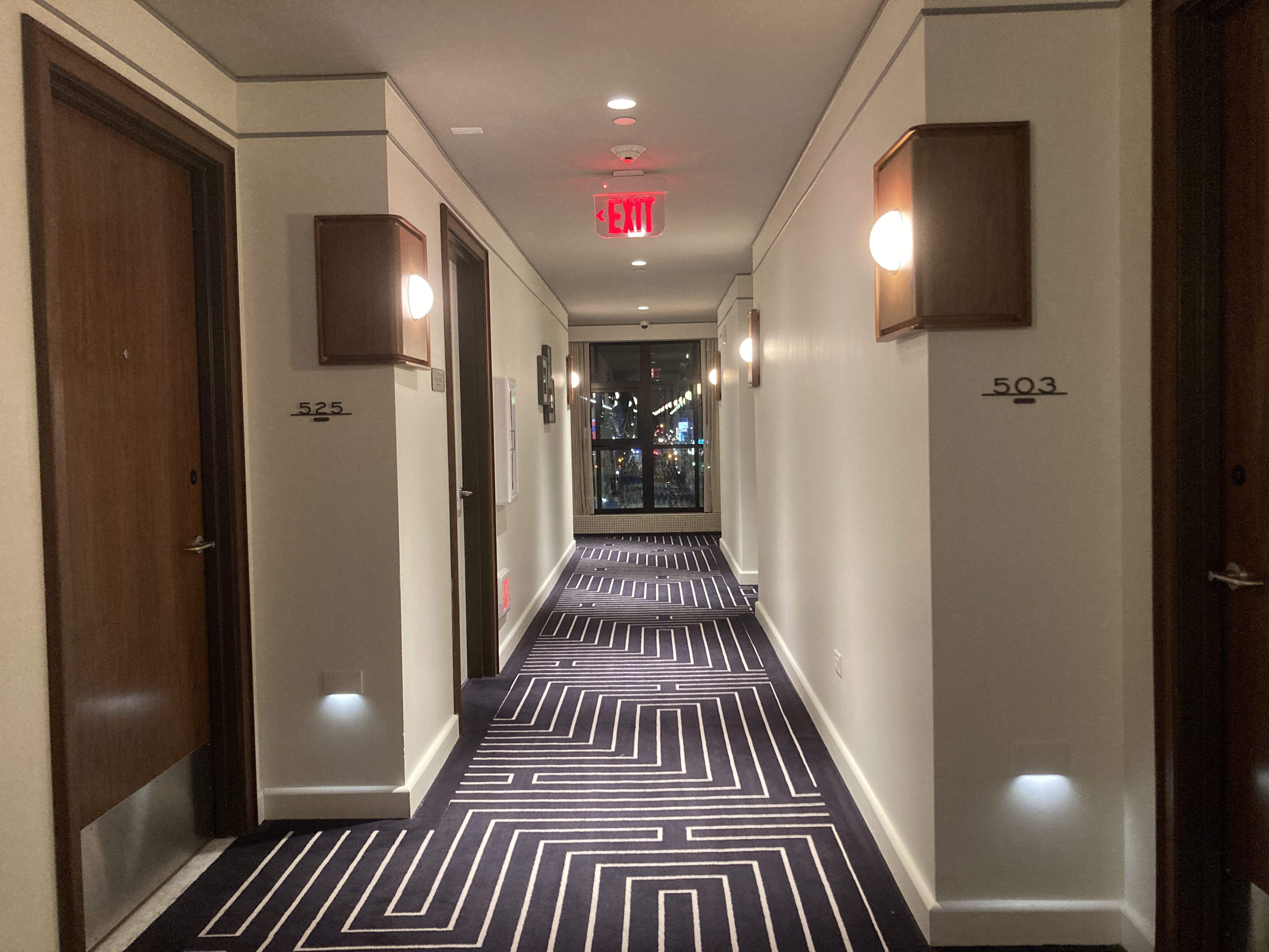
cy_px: 476
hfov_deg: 63.4
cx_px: 634
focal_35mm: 28
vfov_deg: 49.7
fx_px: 1026
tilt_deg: -2.0
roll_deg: +0.6
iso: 320
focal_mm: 3.99
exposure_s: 1/30
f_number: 1.8
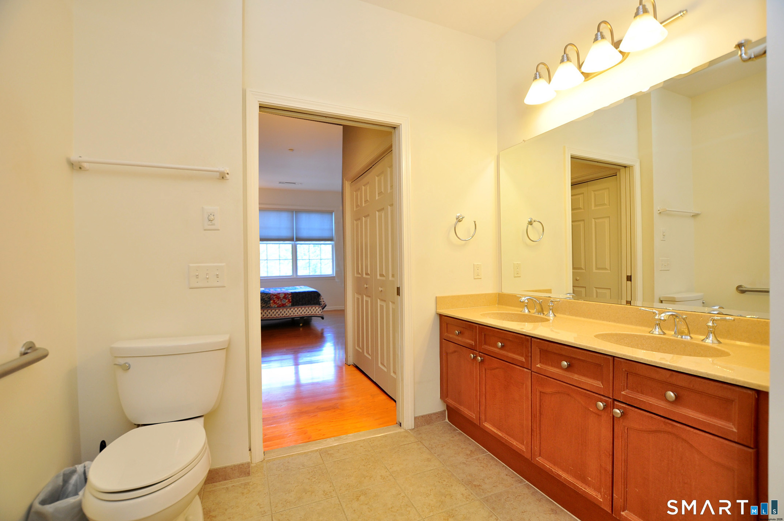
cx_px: 392
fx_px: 326
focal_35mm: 15
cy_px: 260
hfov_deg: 100.5
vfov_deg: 77.2
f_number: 4.5
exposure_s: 1/60
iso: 200
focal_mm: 10
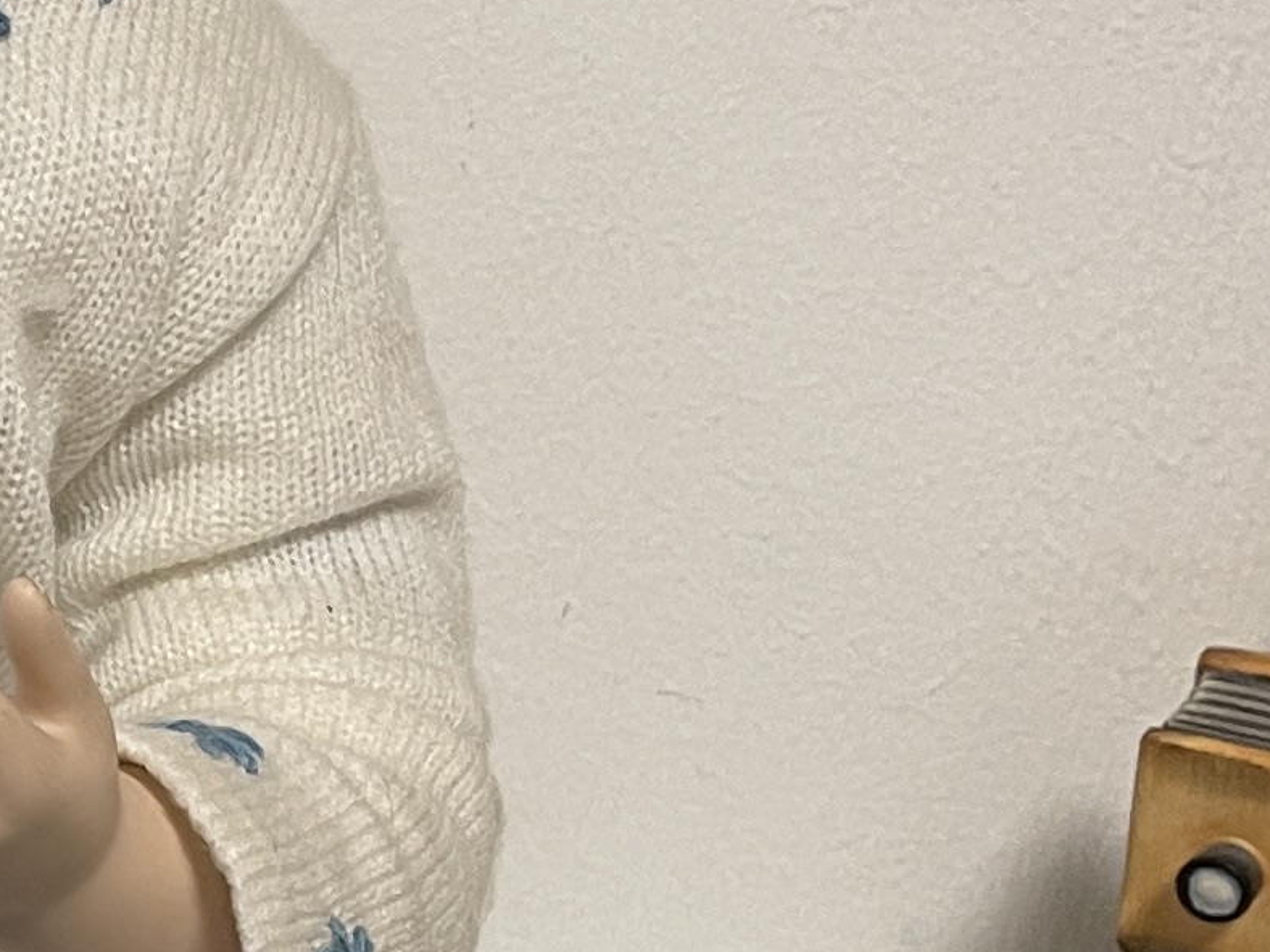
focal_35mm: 128
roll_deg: +3.4
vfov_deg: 11.5
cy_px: 775
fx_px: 4696
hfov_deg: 13.8
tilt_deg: -28.4
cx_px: -959
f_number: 1.6
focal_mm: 5.1
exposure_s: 1/50
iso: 100
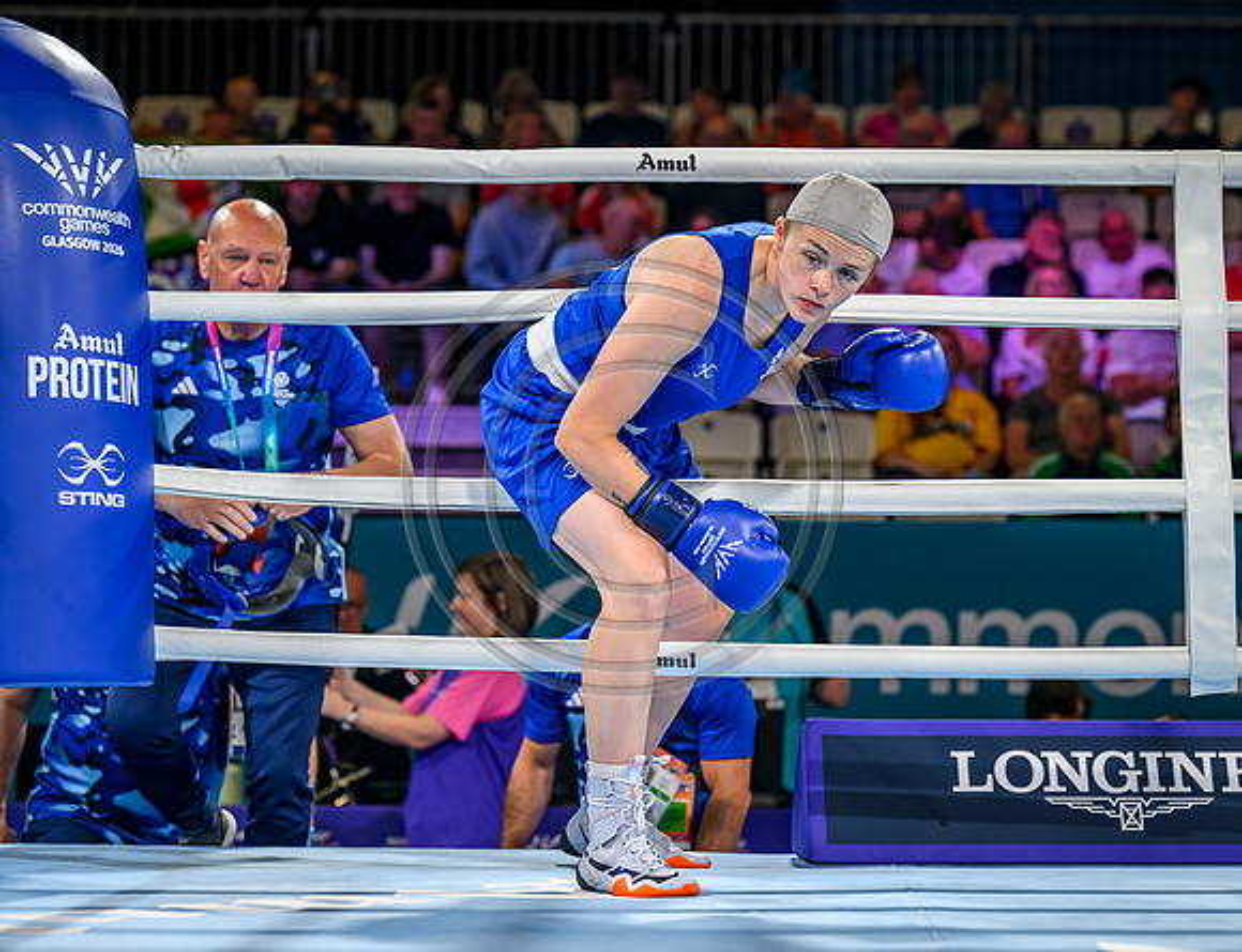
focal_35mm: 105
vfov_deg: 14.3
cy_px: 479
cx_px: 727
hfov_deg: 18.6
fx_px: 3787
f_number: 3.2
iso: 2000
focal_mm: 92
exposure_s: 1/2000
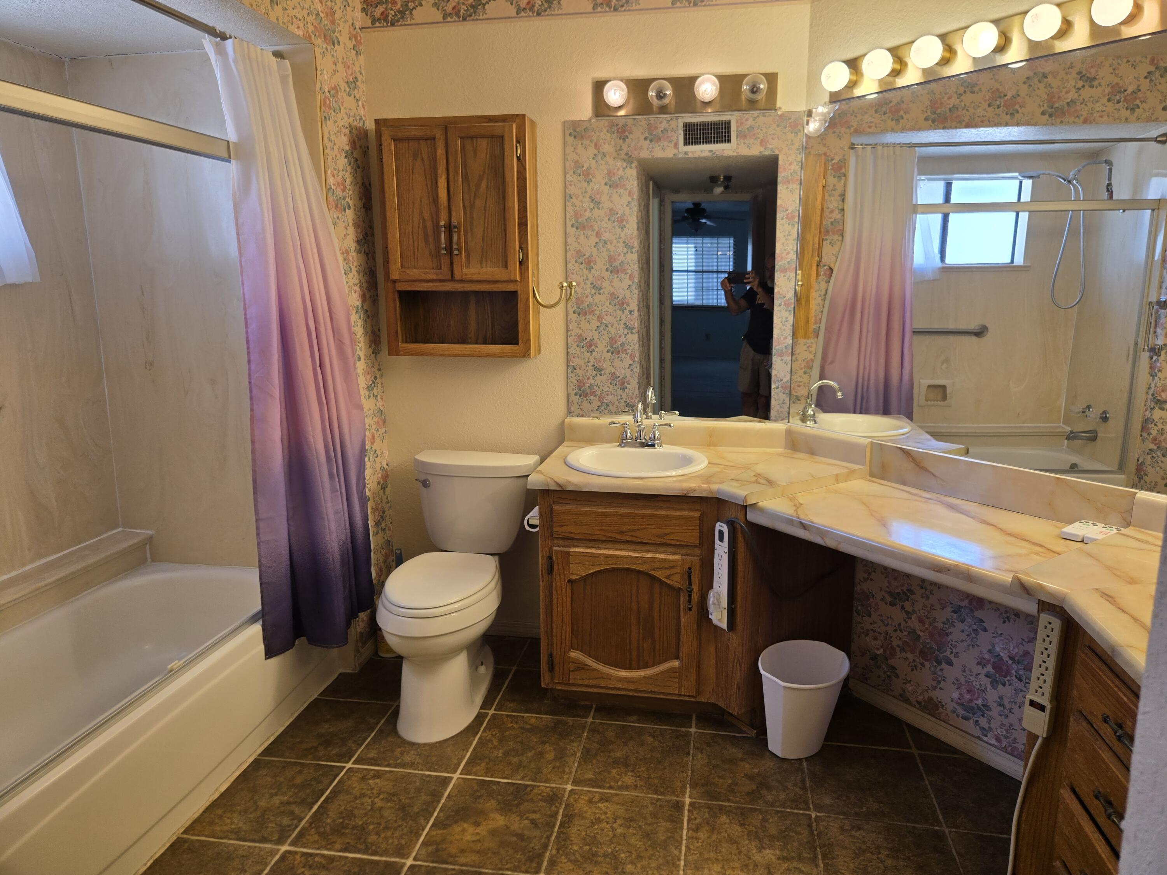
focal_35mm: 23
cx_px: 584
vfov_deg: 58.9
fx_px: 775
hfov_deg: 73.9
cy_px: 438
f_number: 1.8
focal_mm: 5.4
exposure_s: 1/120
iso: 64
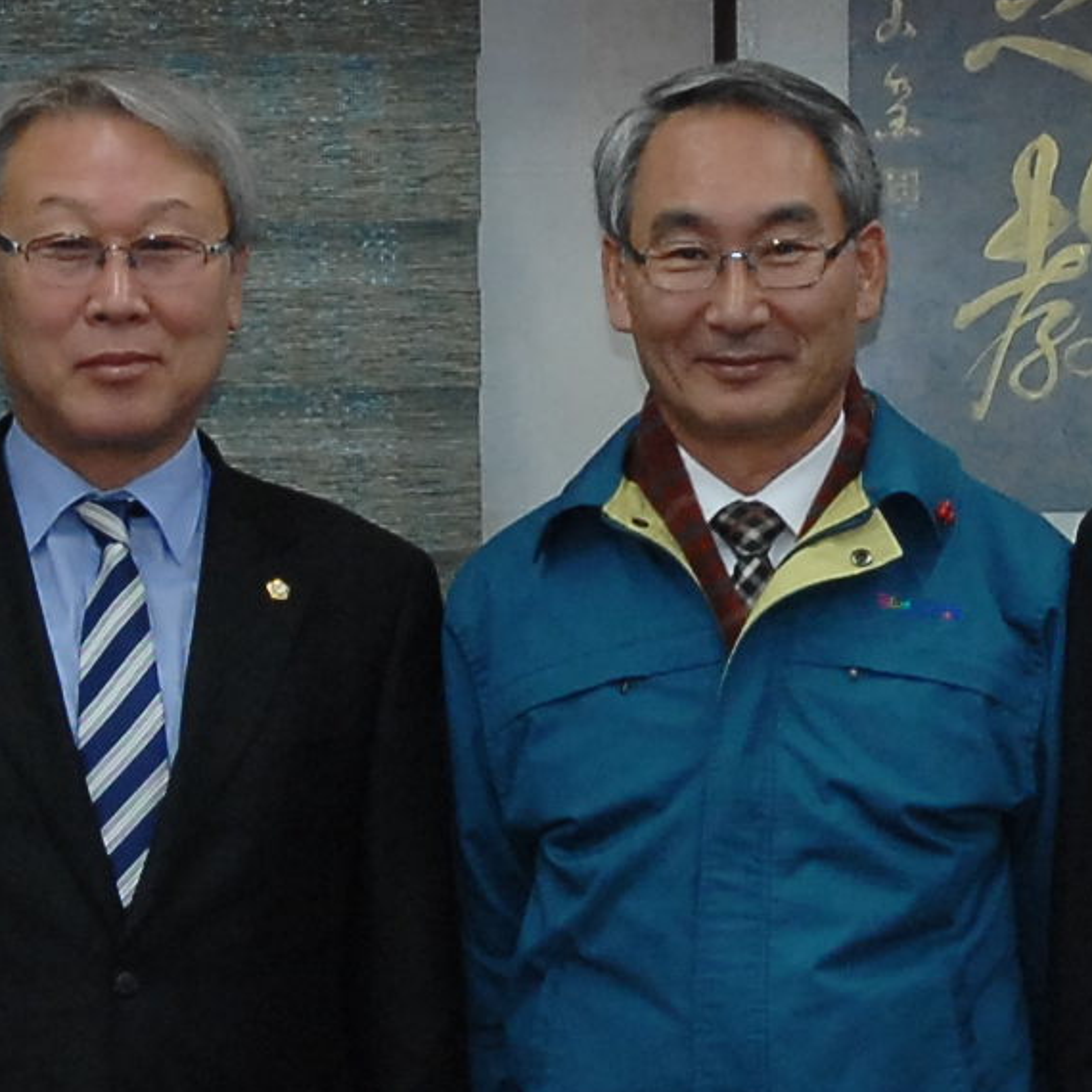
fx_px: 8887
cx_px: 640
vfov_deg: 7.0
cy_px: 502
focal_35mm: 249
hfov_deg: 7.0
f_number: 5
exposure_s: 1/60
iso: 400
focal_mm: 26
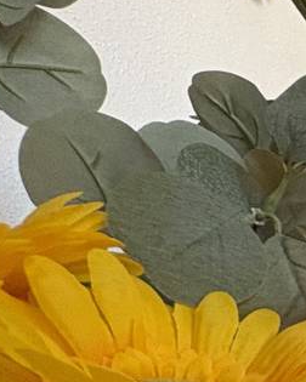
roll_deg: +0.3
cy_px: 492
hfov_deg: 14.6
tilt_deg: -9.2
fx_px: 736
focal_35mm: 65
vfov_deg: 25.3
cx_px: 742
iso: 250
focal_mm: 2.22
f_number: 2.2
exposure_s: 1/99
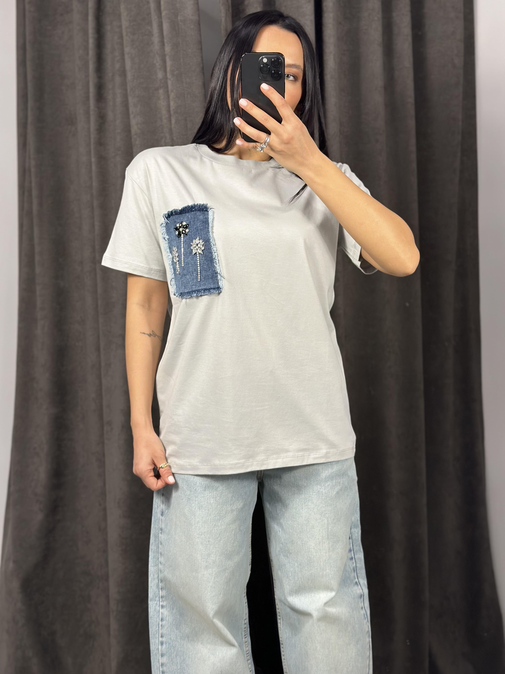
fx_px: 934
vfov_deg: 39.7
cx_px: 252
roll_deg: +3.6
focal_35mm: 48
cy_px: 337
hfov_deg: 30.3
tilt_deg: -29.8
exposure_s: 1/100
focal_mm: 6.86
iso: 100
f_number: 1.78
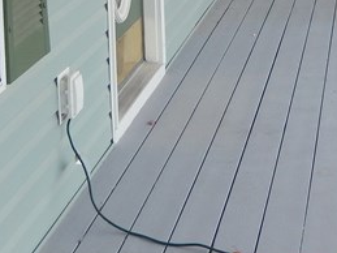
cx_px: 289
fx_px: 963
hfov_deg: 19.6
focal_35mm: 99
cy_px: -172
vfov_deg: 13.7
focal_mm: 4.5
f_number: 3.4
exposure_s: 1/100
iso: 125
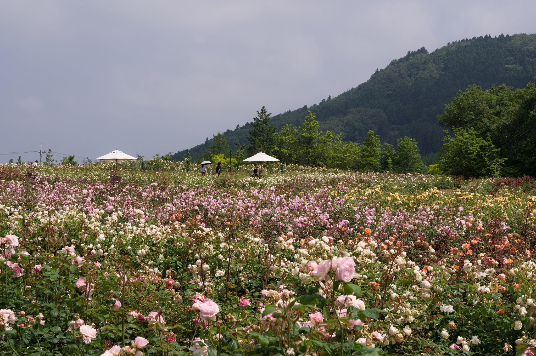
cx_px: 268
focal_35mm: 75
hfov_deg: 27.0
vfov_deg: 18.2
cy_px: 178
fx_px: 1116
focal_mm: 50
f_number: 10
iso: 100
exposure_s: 1/200
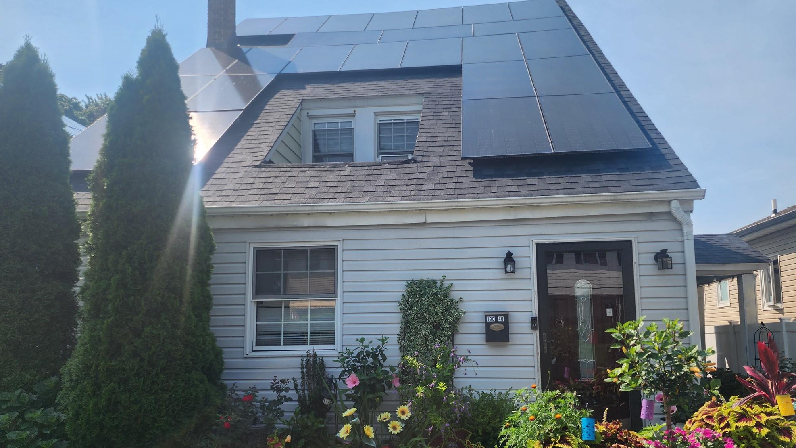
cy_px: 287
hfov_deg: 71.9
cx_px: 410
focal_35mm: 26
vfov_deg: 43.9
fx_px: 549
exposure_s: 1/1163
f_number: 1.8
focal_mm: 6.4
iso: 12
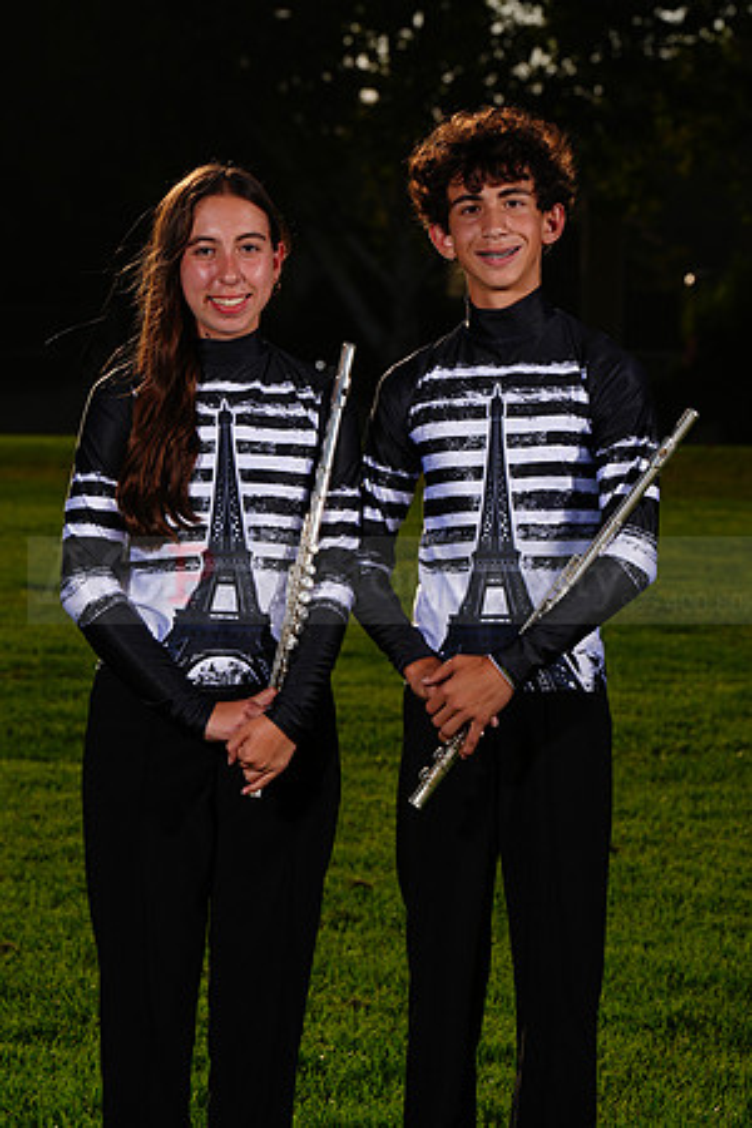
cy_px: 564
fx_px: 4856
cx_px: 376
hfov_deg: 8.9
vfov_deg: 13.2
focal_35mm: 155
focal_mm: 155
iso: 125
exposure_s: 1/500
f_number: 11
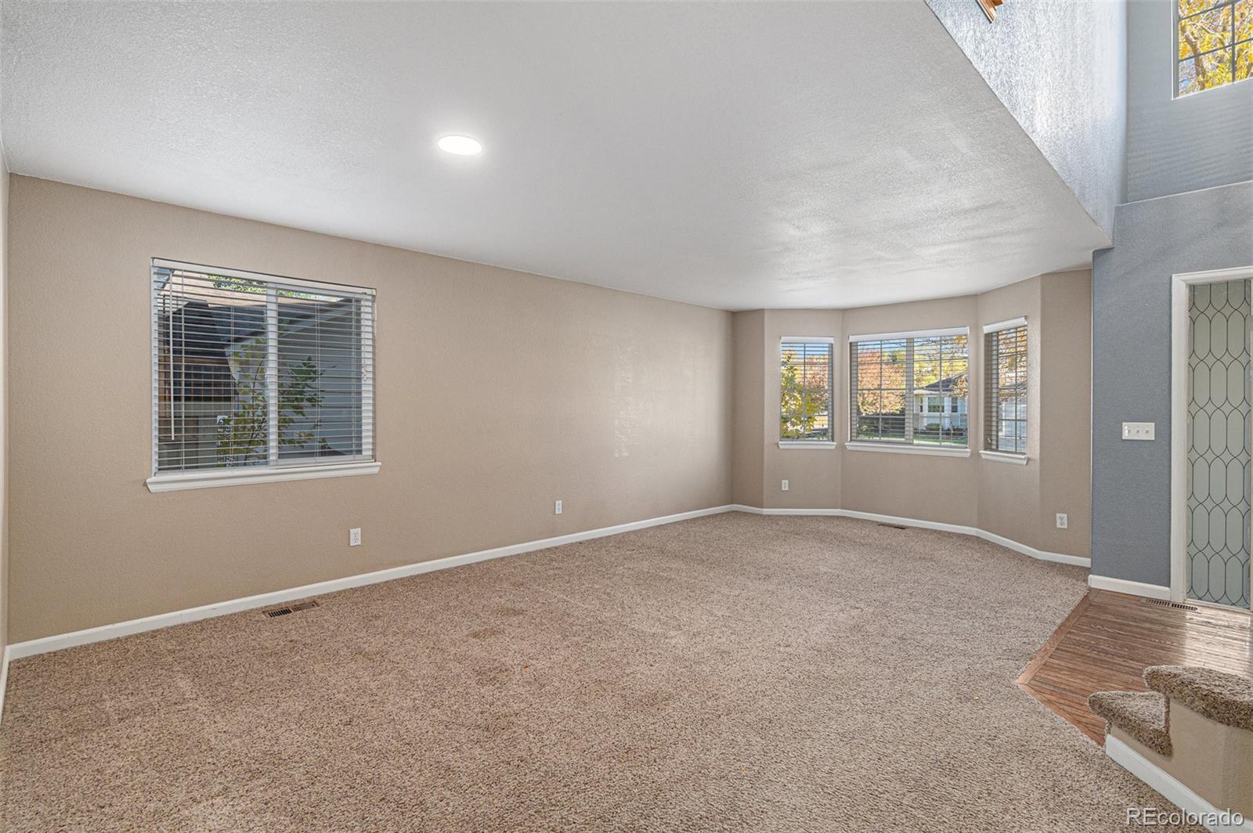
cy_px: 416
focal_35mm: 16
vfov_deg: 73.6
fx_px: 556
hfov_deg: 96.8
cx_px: 626
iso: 500
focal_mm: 16
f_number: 8
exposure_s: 1/200
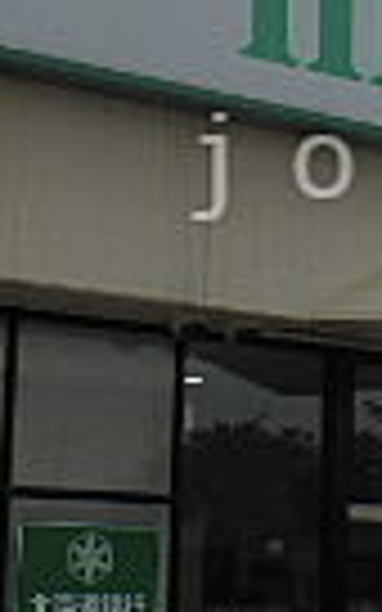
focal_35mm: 120
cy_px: 166
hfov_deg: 10.7
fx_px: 1999
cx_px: 499
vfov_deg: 17.3
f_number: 7.9
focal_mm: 4.2
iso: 80
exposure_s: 1/160
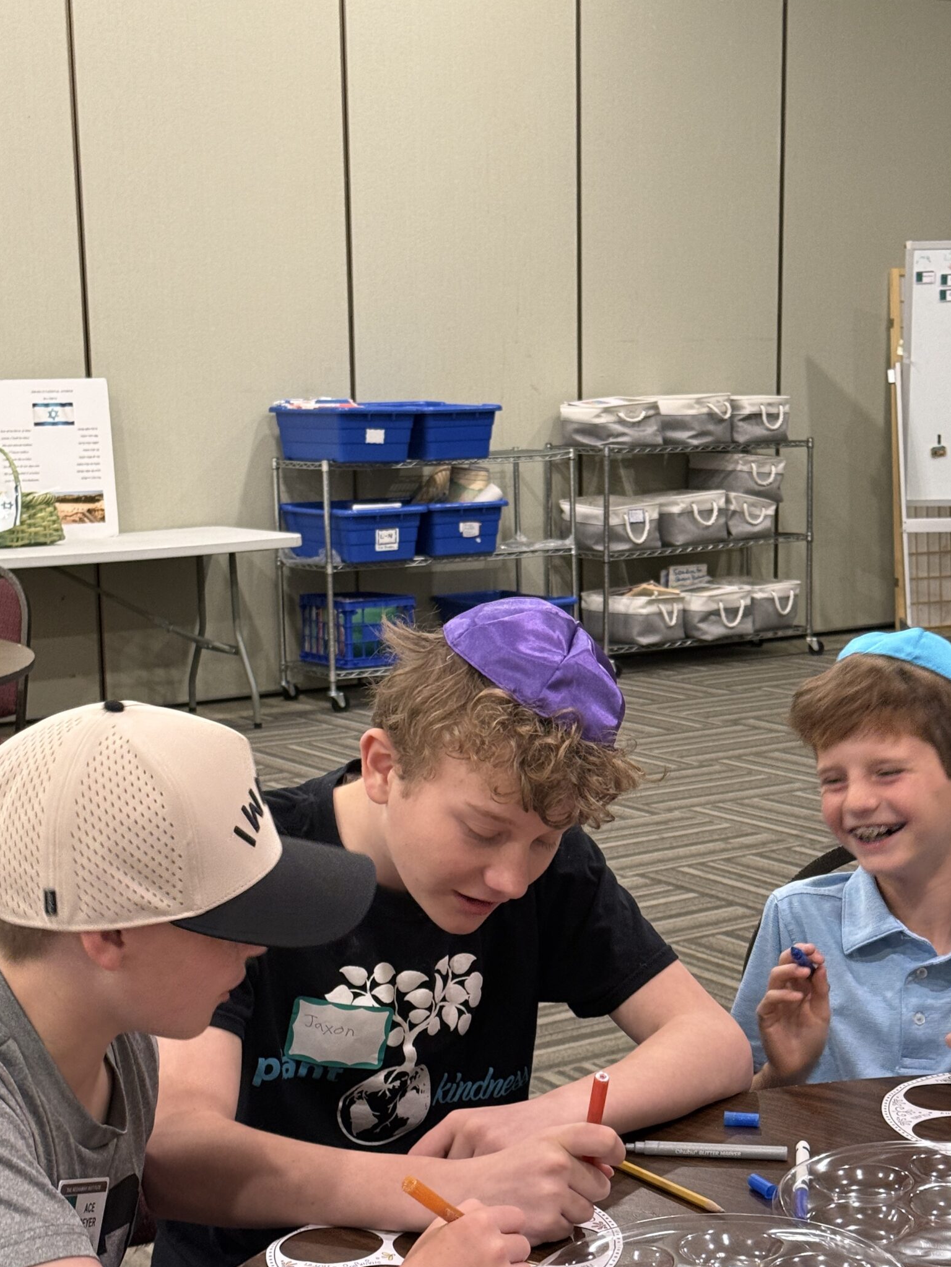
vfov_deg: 32.2
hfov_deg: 24.4
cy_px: 679
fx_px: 2198
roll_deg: +0.0
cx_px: 513
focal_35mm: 60
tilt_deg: -7.9
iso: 200
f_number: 1.78
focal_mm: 6.76
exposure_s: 1/40
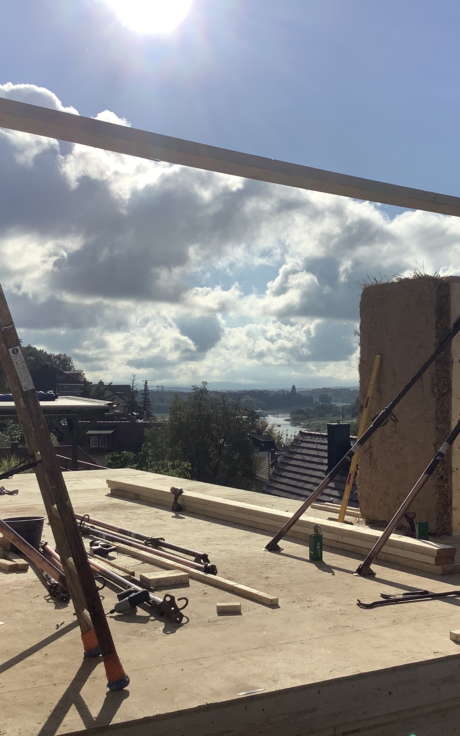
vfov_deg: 45.3
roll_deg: -0.9
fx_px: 882
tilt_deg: +1.5
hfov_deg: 29.1
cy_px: 368
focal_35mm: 44
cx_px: 288
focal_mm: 3.3
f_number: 2.4
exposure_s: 1/5435
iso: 25
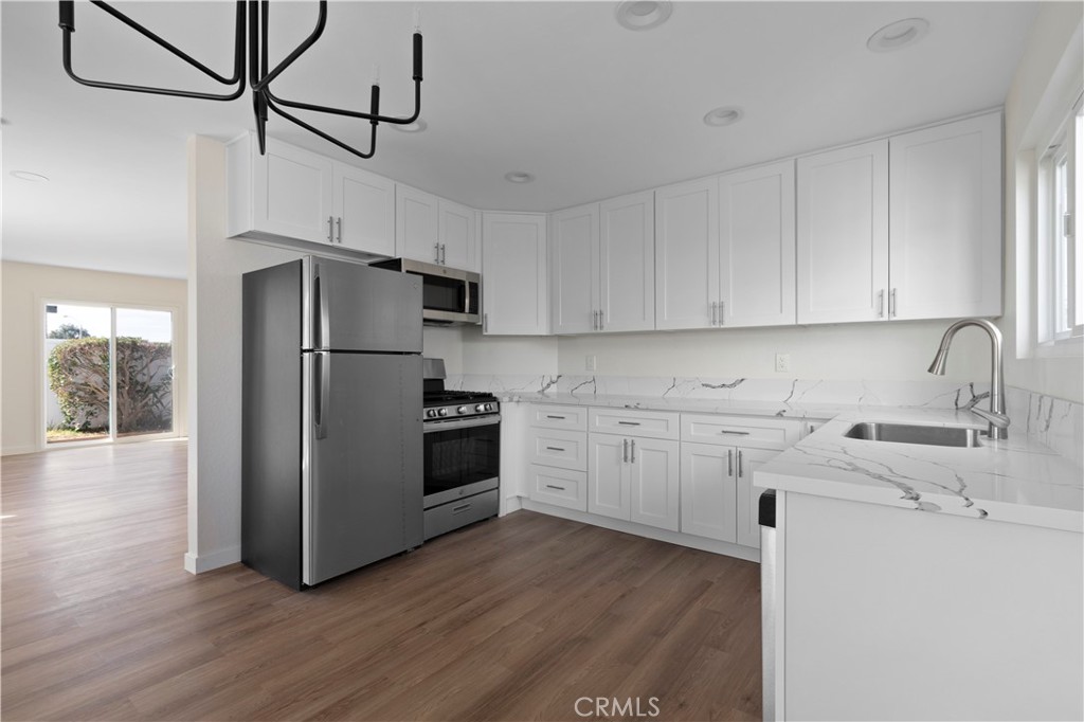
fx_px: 451
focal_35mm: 15
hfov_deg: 100.4
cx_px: 542
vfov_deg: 77.3
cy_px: 361
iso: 250
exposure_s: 1/15
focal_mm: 10
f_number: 8
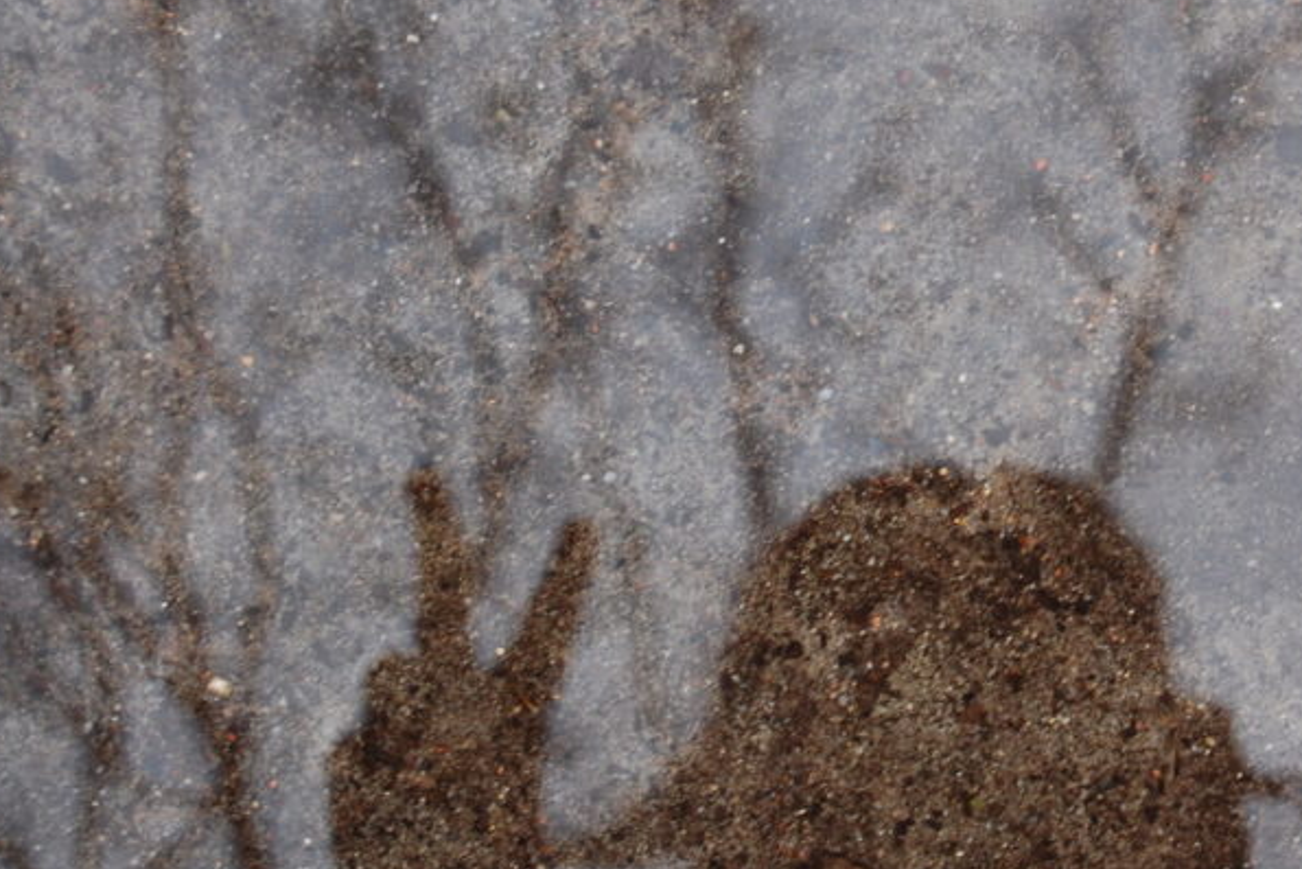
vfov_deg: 9.7
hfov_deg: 14.4
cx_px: 1090
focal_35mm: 142
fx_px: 5132
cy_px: 360
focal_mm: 55
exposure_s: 1/80
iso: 400
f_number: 5.6
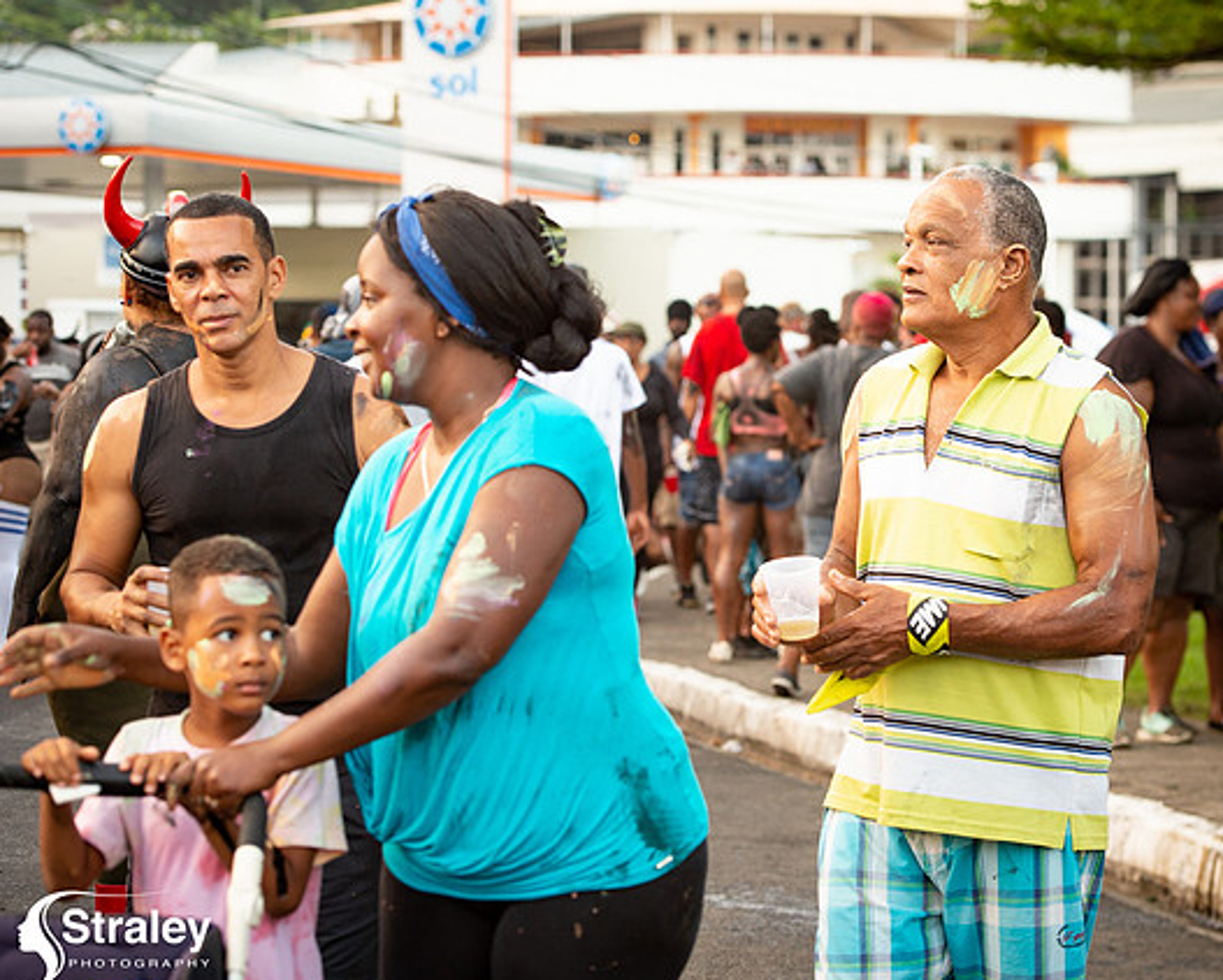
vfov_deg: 12.8
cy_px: 415
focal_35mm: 121
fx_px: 4381
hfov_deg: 15.9
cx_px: 755
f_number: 5
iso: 500
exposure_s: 1/200
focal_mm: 90
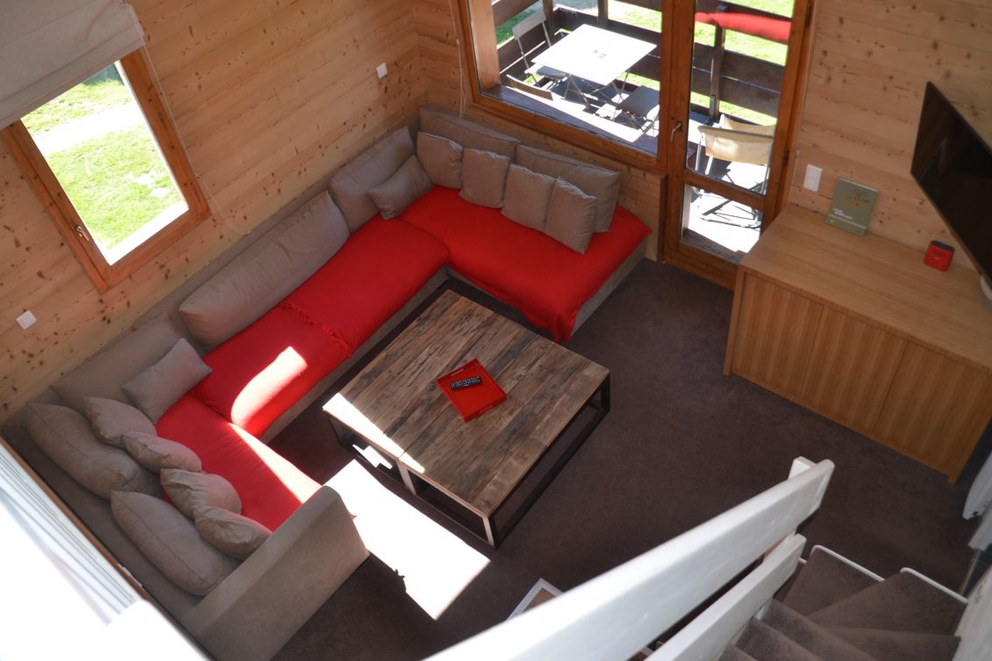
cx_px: 485
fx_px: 771
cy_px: 320
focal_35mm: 28
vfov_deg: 46.4
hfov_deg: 65.5
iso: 200
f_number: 3.5
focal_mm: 18
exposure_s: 1/125
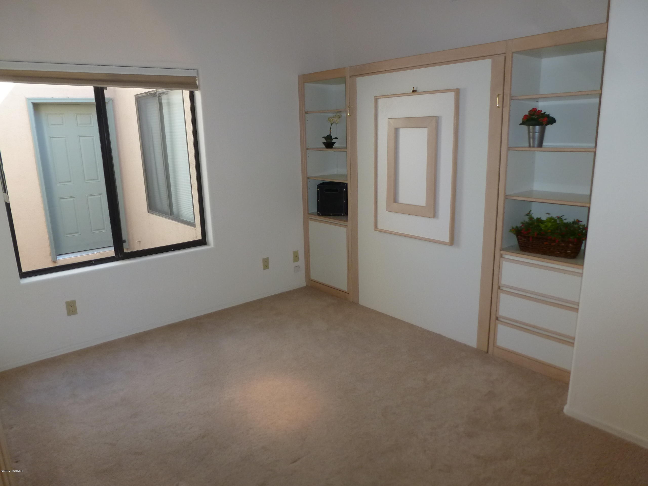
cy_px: 243
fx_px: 449
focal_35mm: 24
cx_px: 324
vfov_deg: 56.8
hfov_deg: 71.6
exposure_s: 1/60
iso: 160
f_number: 3.3
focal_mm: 4.3
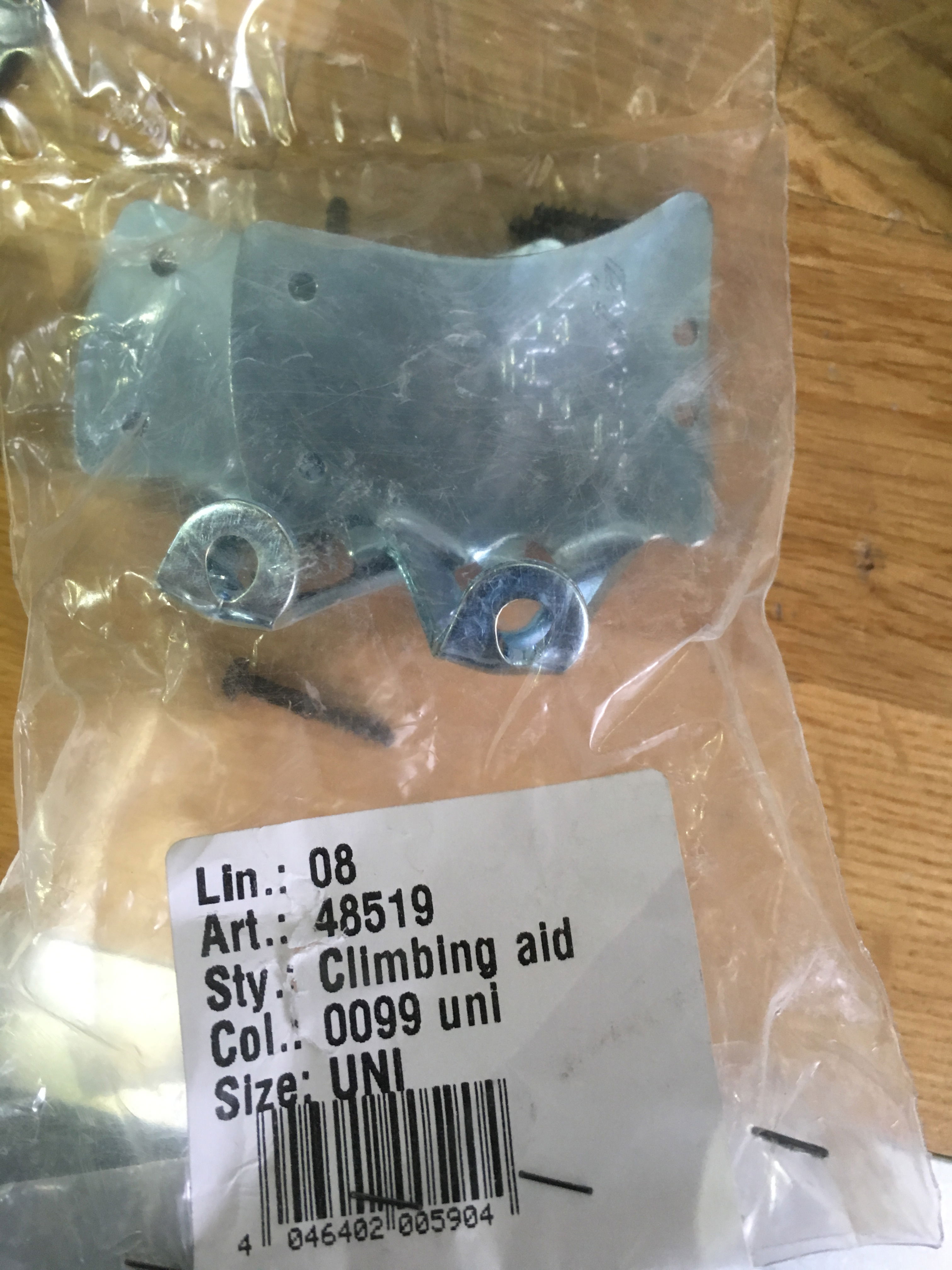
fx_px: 1063
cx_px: 476
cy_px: 635
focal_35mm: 29
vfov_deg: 61.7
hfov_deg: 48.2
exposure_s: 1/33
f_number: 2.2
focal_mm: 4.15
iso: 125
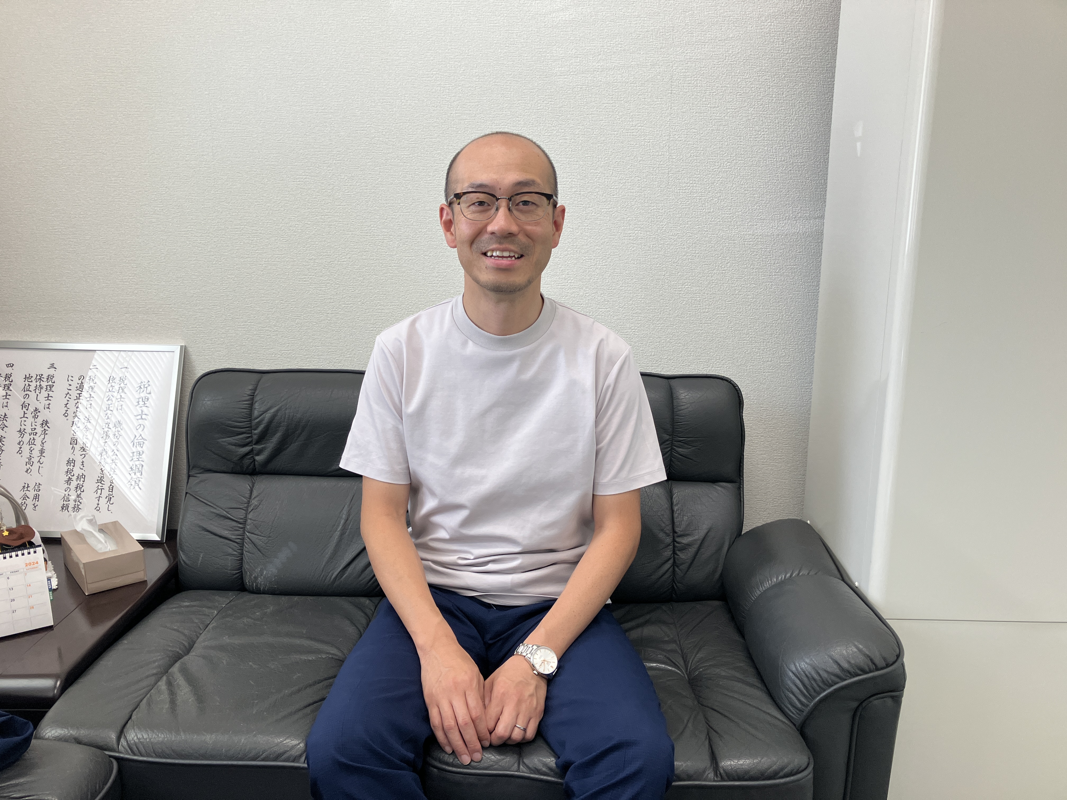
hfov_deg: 63.4
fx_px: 863
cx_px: 534
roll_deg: +0.9
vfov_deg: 49.7
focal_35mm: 28
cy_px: 400
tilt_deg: -11.5
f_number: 1.8
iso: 50
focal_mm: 3.99
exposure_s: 1/100
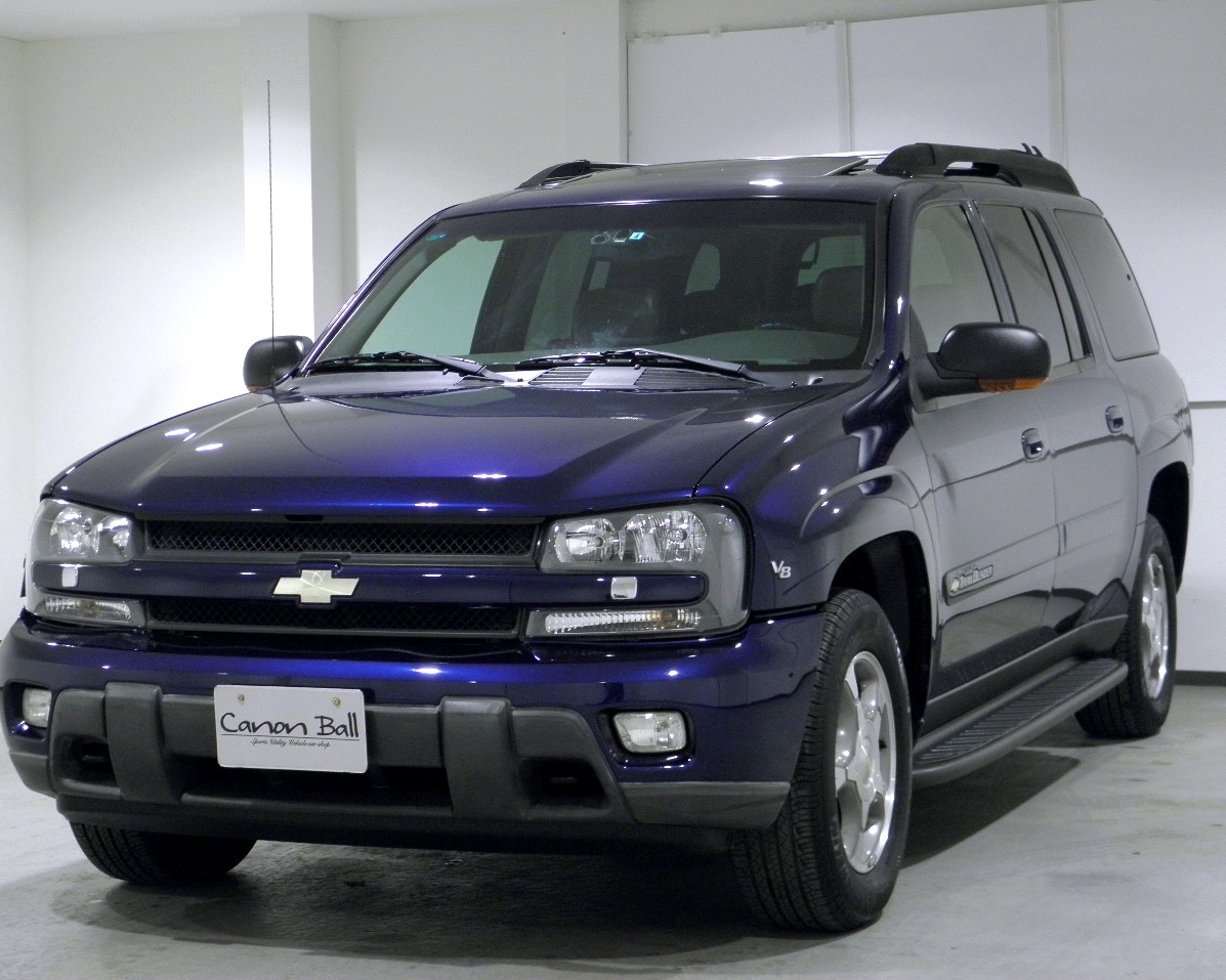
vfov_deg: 21.5
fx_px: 2576
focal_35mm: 71
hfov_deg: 26.8
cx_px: 587
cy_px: 491
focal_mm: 12.2
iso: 200
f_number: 4.3
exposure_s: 1/8
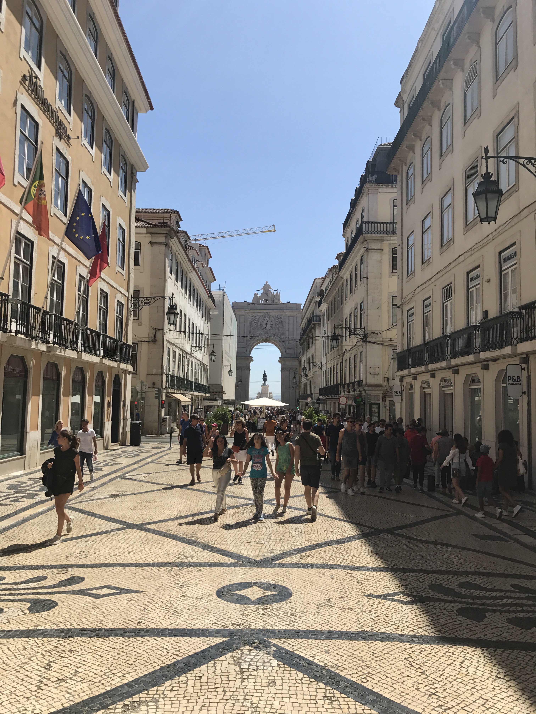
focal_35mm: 28
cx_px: 268
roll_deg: -0.6
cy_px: 357
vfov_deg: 63.4
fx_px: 578
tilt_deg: +6.5
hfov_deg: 49.7
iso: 20
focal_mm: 3.99
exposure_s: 1/3096
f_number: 1.8
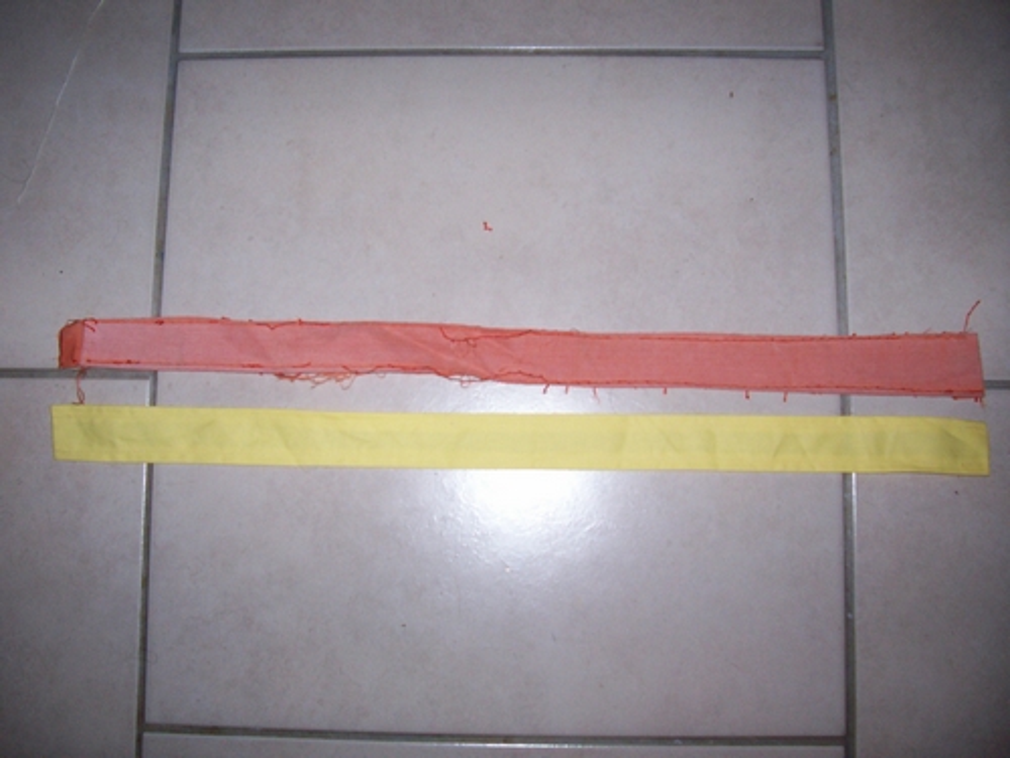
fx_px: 992
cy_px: 379
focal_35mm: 34
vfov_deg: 41.8
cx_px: 505
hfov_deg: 54.0
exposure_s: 1/112
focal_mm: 5.6
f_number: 2.7
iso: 140
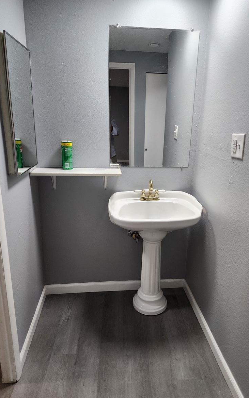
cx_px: 134
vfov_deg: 72.5
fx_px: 272
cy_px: 195
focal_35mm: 25
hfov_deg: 49.2
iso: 160
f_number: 1.8
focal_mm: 6.4
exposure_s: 1/120
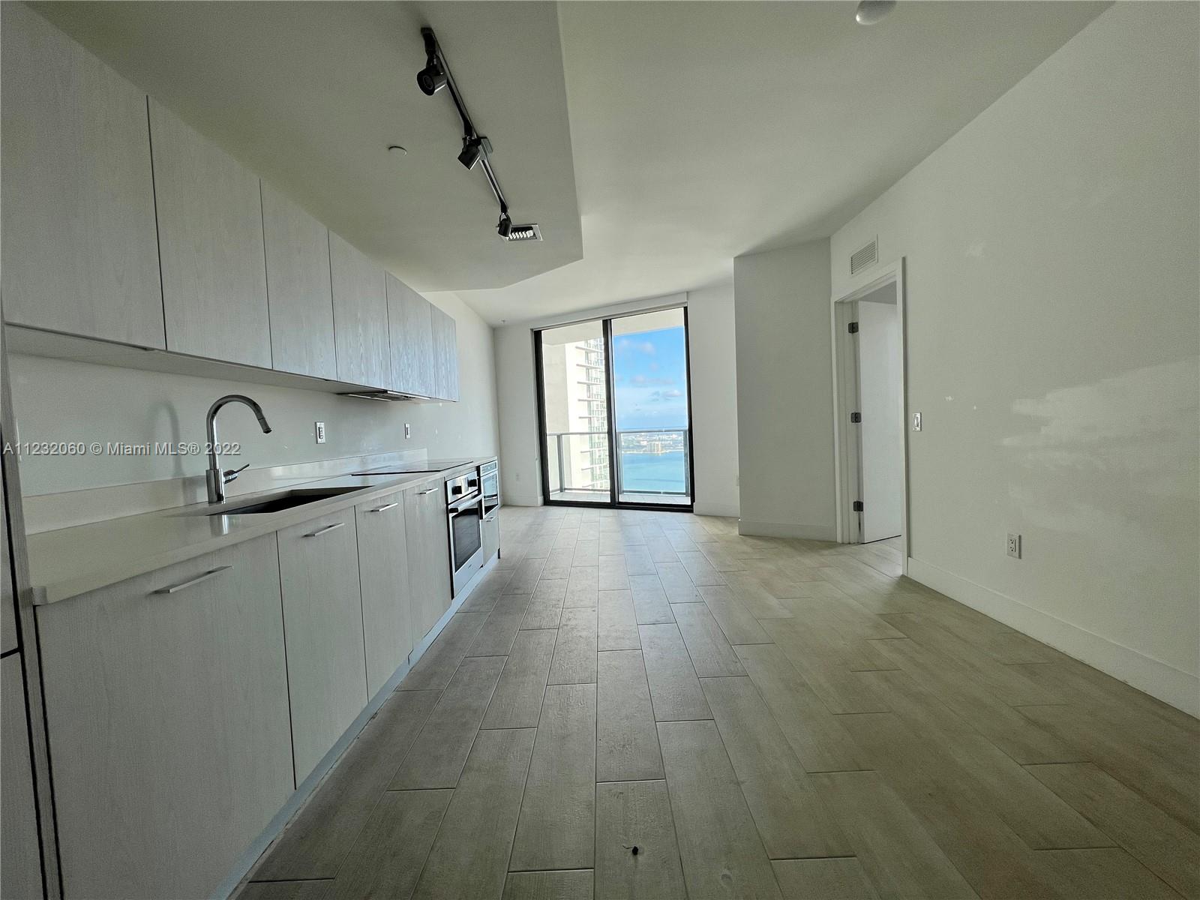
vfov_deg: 89.9
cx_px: 600
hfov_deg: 106.2
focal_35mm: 13
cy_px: 450
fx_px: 451
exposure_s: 1/298
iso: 32
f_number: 1.8
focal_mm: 1.57
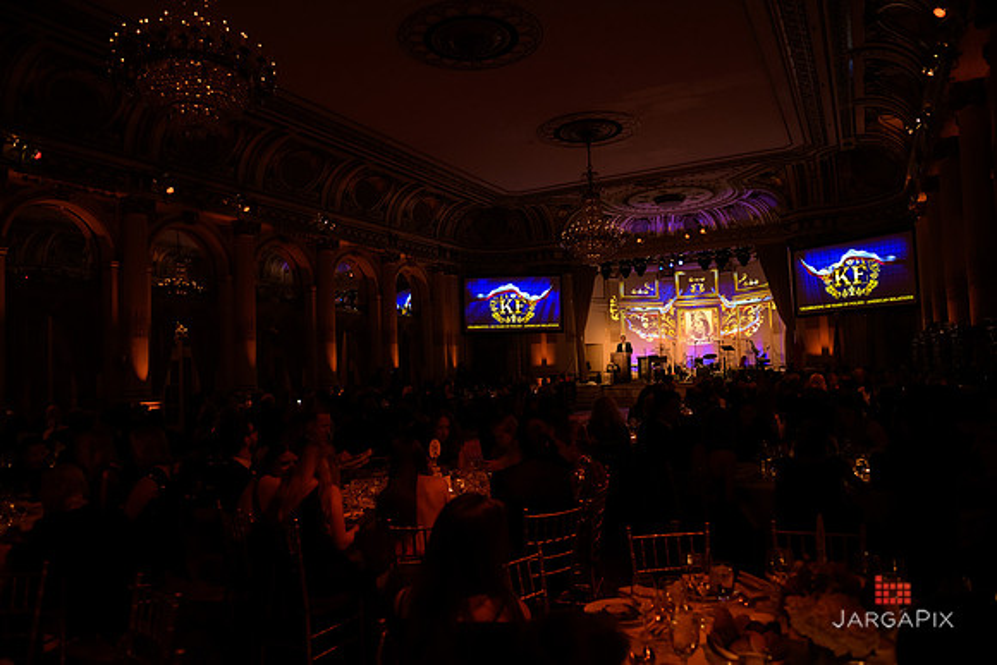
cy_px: 332
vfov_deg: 53.2
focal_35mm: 24
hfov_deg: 73.7
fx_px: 665
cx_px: 498
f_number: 3.2
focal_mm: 24
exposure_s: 1/125
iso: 1600
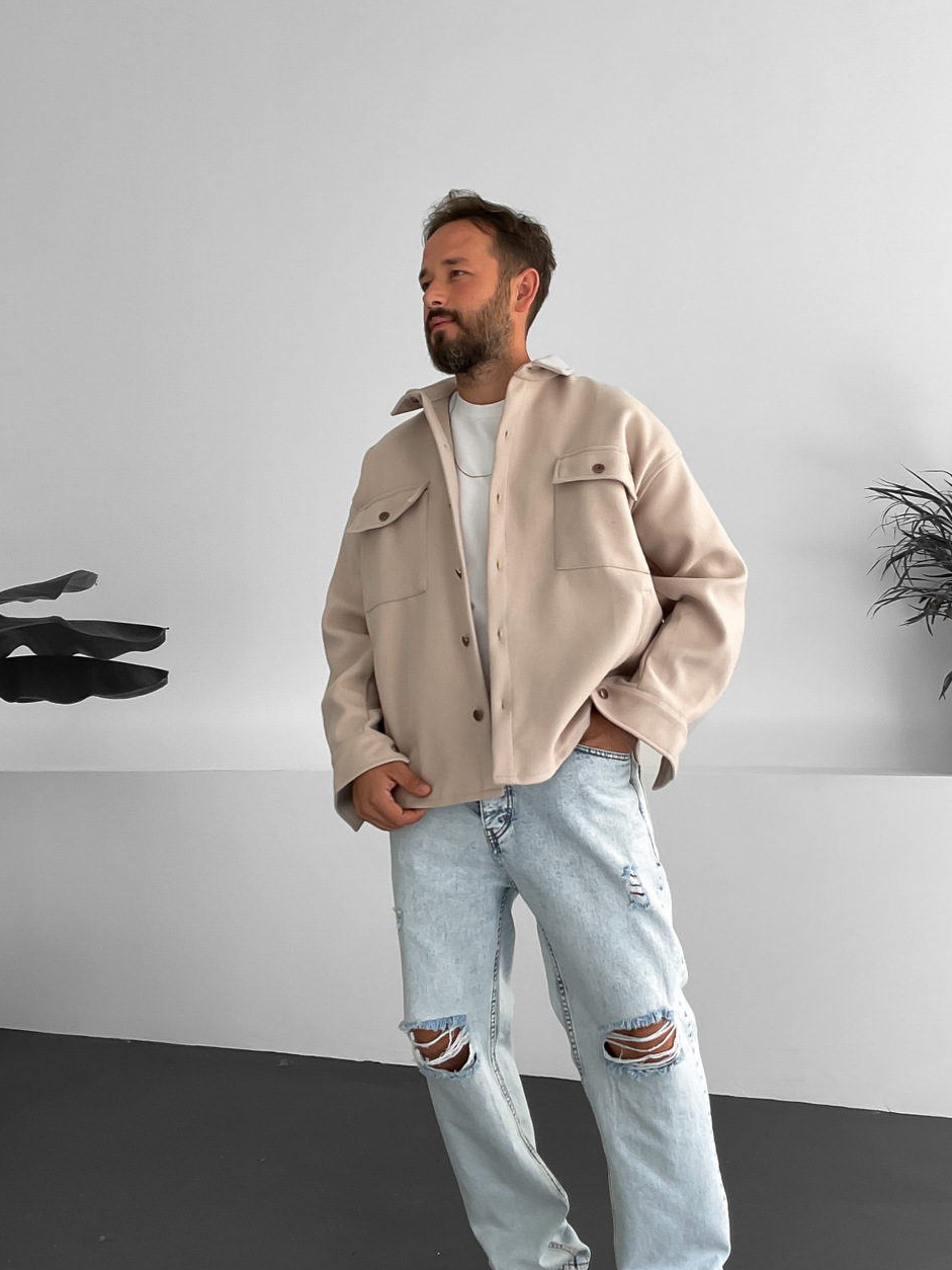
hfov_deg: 38.6
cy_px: 633
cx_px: 524
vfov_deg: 50.1
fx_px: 1356
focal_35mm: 37
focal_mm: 3
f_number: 1.8
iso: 25
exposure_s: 1/120
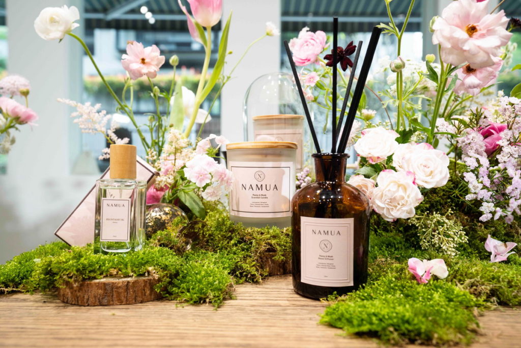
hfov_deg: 61.9
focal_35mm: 30
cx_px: 260
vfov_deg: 43.6
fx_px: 434
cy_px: 174
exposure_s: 1/80
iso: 400
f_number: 5.6
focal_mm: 30
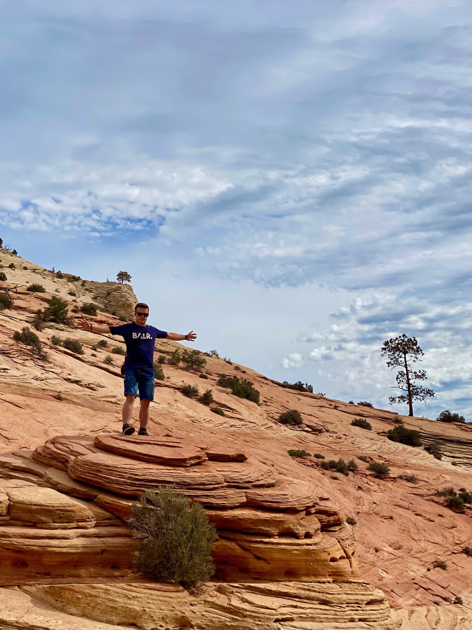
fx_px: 1273
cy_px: 316
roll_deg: +0.1
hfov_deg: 20.8
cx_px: 96
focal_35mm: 70
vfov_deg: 27.8
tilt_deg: +10.3
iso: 20
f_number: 2
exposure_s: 1/2994
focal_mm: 6
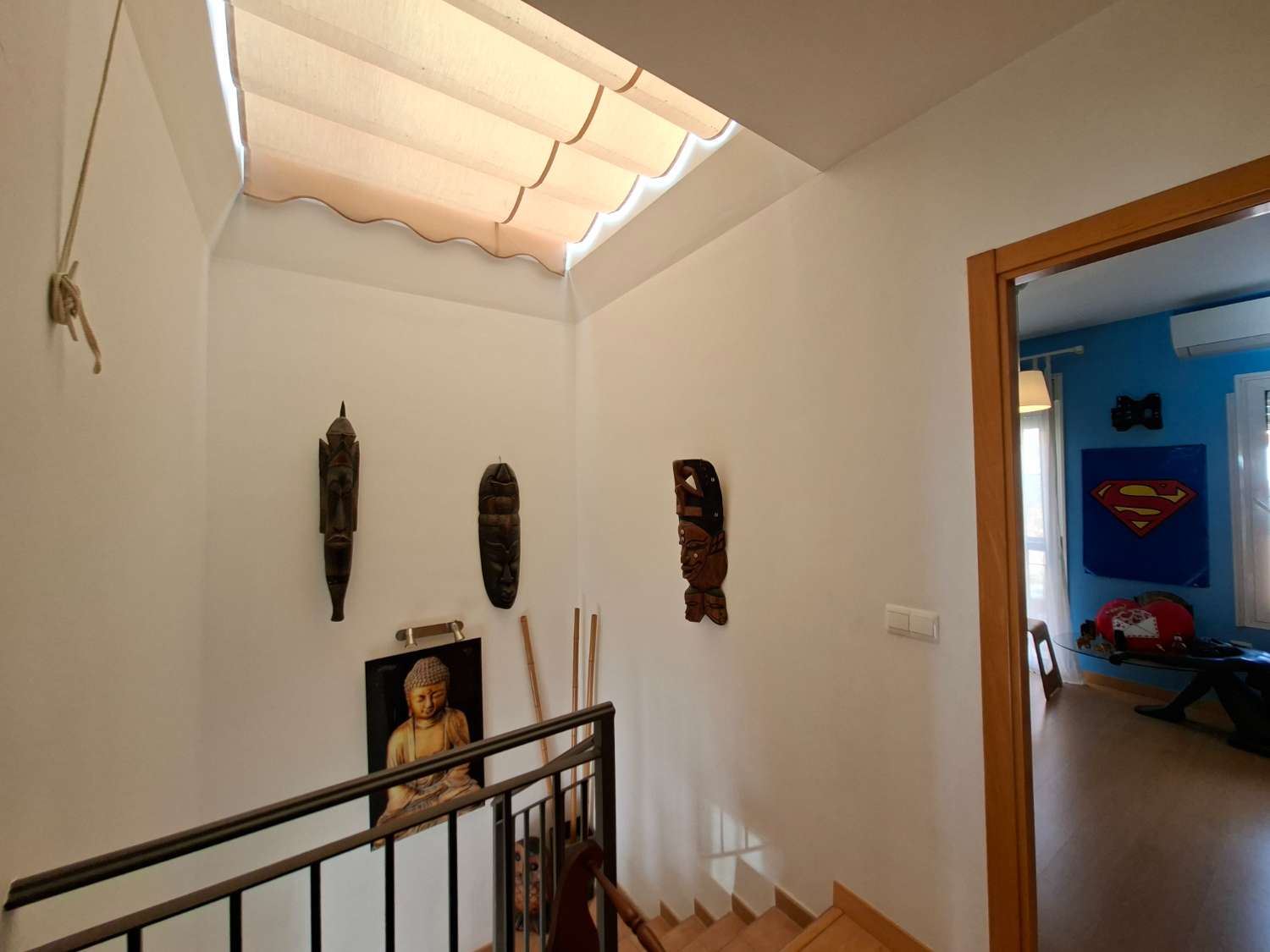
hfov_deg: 106.2
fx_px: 477
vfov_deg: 89.9
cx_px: 635
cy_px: 476
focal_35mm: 13
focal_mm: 1.74
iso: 40
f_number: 2.2
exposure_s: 1/60
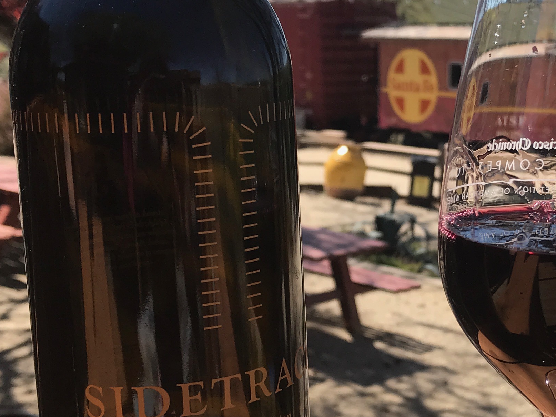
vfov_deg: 21.0
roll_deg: +0.1
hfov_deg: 27.4
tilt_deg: -9.8
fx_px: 1124
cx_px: 423
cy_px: 245
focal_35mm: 70
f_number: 1.8
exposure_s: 1/1497
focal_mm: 3.99
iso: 20
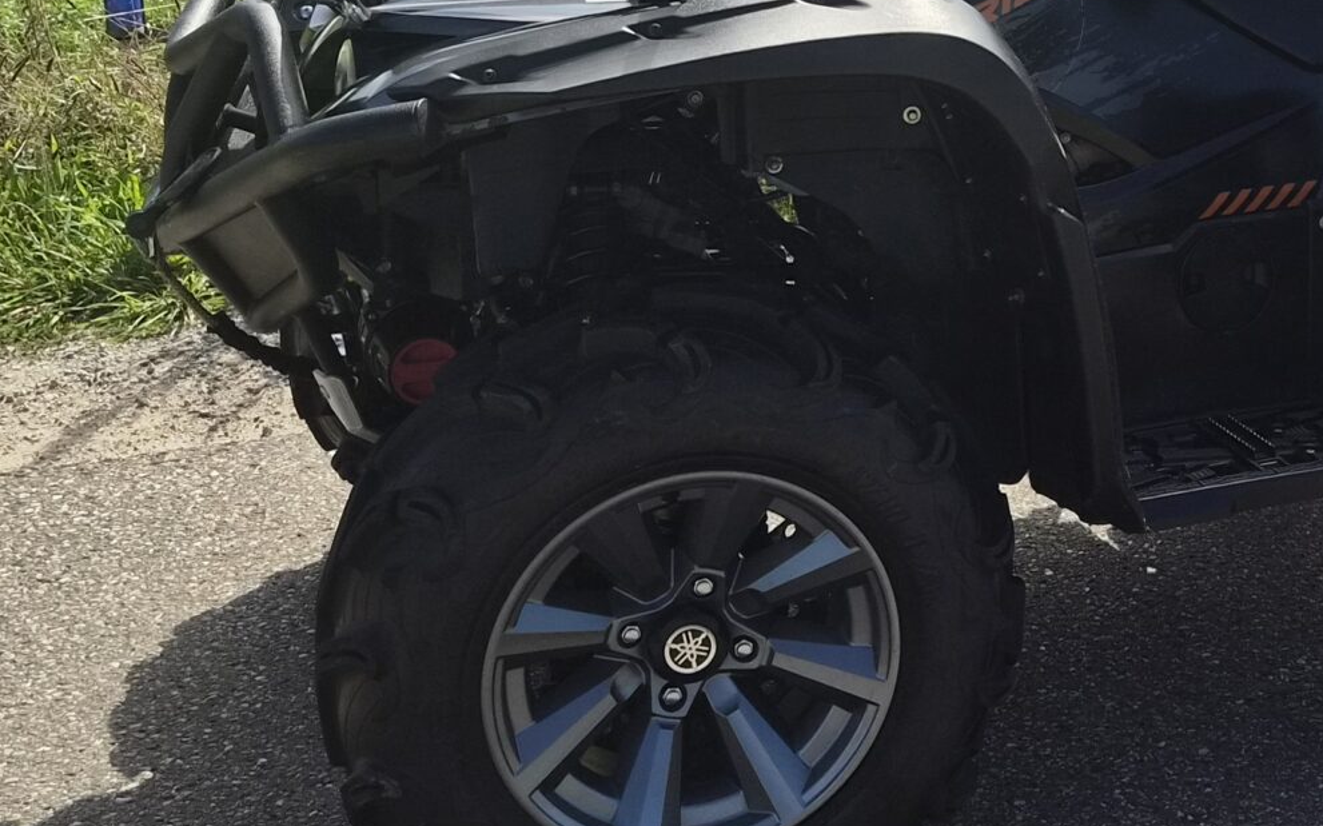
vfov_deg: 20.1
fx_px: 2271
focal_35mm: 63
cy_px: 44
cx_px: 1100
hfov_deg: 31.5
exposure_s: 1/6912
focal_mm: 5.4
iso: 80
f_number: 1.8
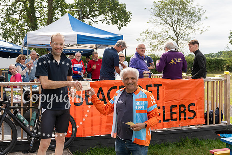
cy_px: 65
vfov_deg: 29.3
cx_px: 97
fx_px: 295
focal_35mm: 46
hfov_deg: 42.8
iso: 125
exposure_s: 1/640
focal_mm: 28
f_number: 4
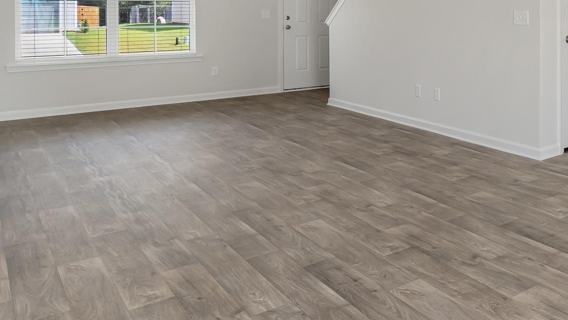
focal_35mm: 36
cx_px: 510
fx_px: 544
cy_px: 15
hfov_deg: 49.3
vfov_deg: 30.8
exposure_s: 1/13
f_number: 6.3
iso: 200
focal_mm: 11
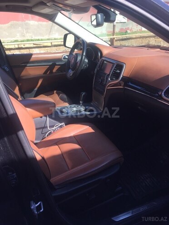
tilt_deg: -23.5
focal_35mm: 29
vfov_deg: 61.7
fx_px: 189
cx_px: 84
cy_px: 112
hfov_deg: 48.2
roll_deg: +2.2
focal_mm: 4.15
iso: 32
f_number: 2.2
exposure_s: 1/455
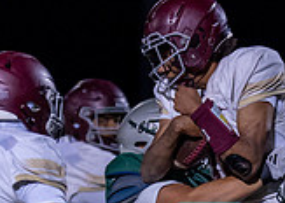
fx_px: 7607
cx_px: 241
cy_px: 327
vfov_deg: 1.5
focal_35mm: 941
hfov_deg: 2.1
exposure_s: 1/1250
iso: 1000
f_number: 2
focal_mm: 135
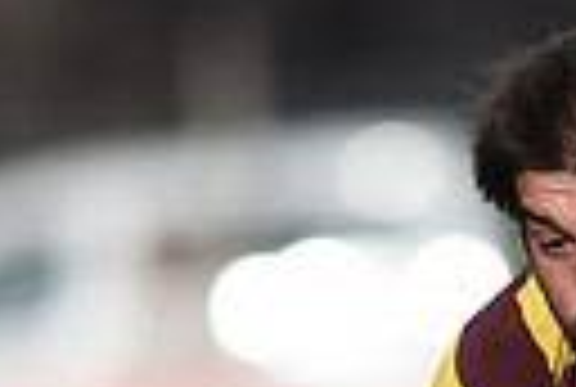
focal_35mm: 1356
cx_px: 500
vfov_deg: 1.0
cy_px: 821
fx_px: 21747
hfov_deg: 1.5
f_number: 2.8
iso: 250
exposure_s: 1/4000
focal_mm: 300
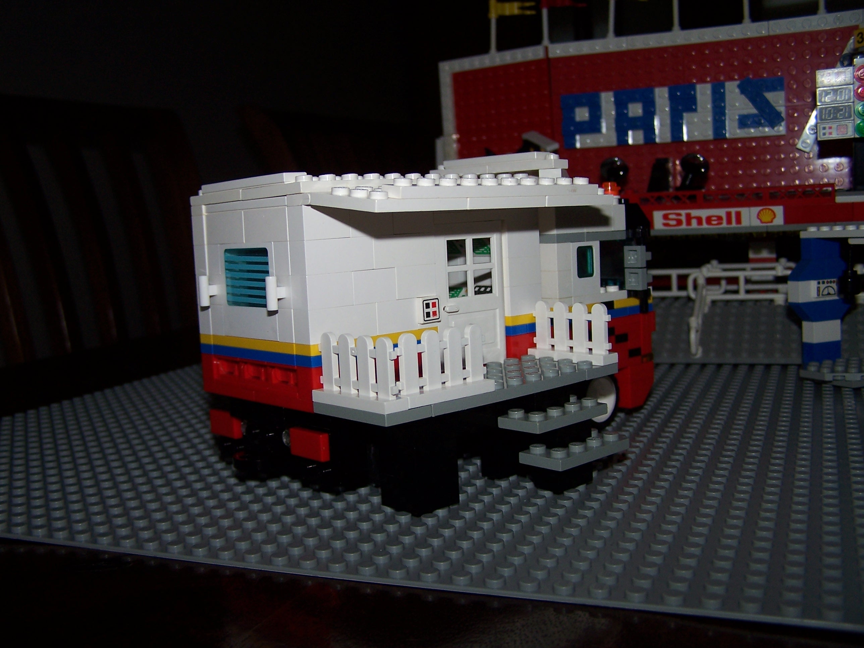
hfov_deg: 49.0
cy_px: 324
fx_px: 948
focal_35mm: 38
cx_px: 432
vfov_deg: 37.7
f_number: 2.8
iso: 80
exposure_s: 1/60
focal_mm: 6.3
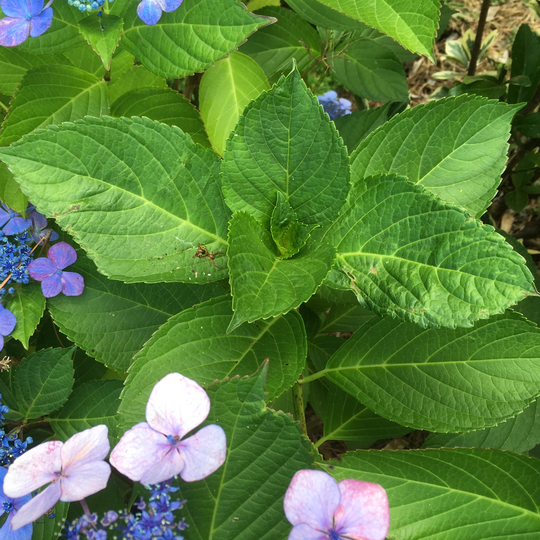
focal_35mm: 35
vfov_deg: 47.2
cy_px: 265
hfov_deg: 47.1
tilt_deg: -66.1
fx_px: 618
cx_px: 239
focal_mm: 4.15
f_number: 2.2
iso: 25
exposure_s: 1/120
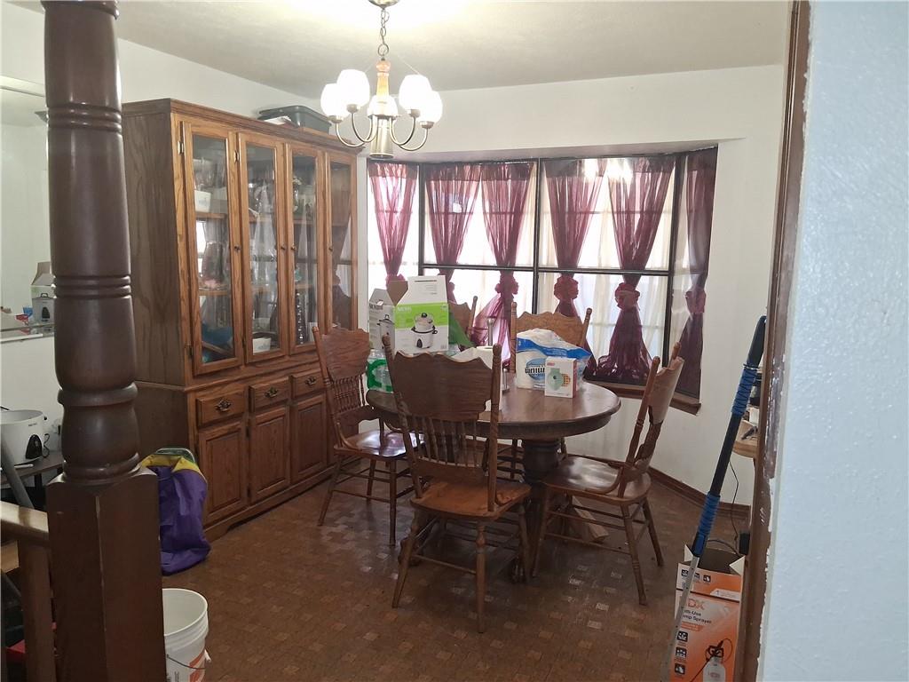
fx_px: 683
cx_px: 454
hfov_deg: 67.3
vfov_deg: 53.1
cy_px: 341
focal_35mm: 26
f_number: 1.8
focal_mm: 3.98
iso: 400
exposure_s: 1/120
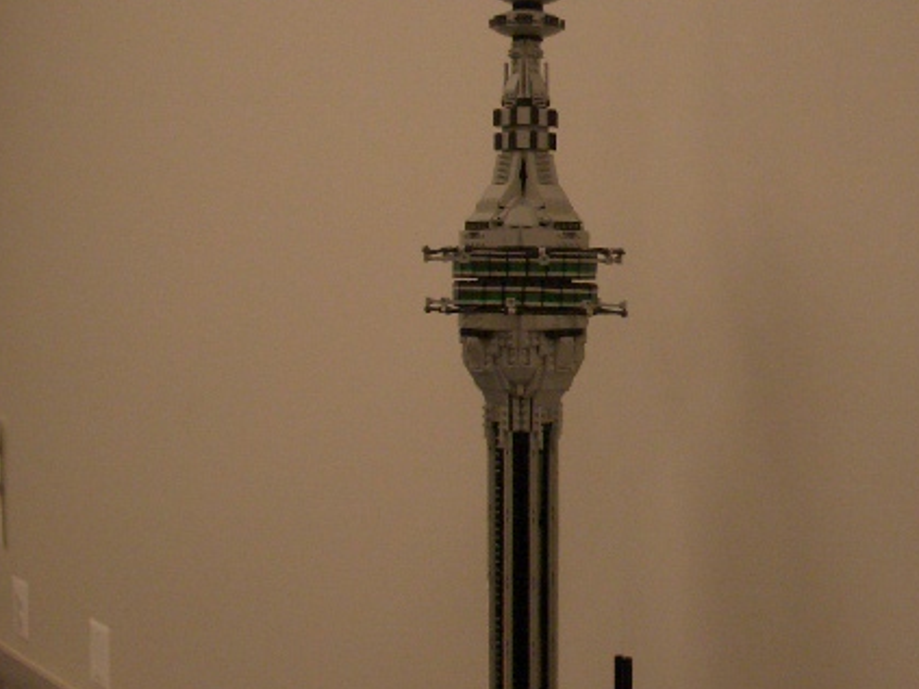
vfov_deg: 27.4
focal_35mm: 53
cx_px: 532
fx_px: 1407
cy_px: 246
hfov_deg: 36.1
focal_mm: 5.8
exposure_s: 1/100
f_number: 2.6
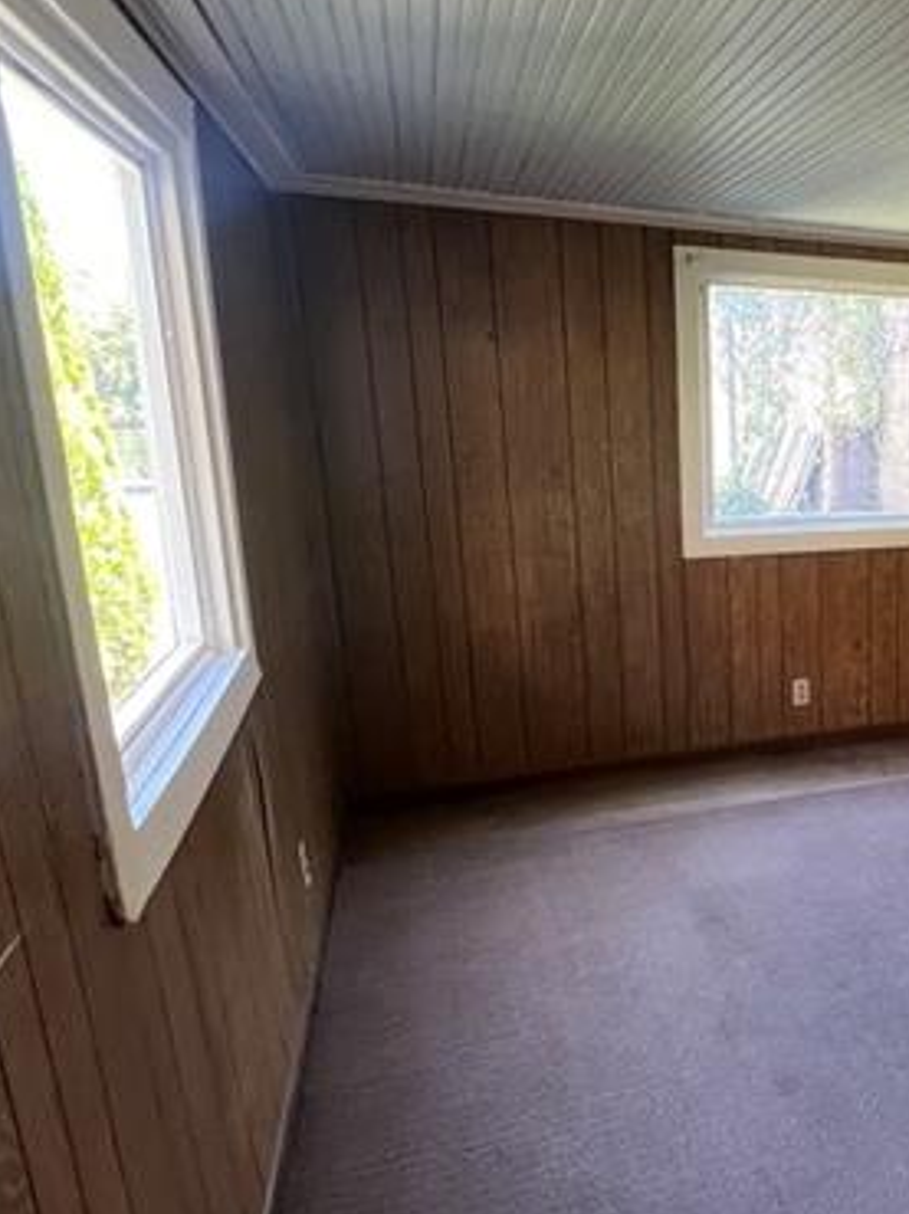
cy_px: 646
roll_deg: -1.9
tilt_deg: -13.3
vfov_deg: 65.3
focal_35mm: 27
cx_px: 909
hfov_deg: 43.8
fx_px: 946
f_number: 1.8
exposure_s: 1/83
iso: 250
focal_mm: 1.57
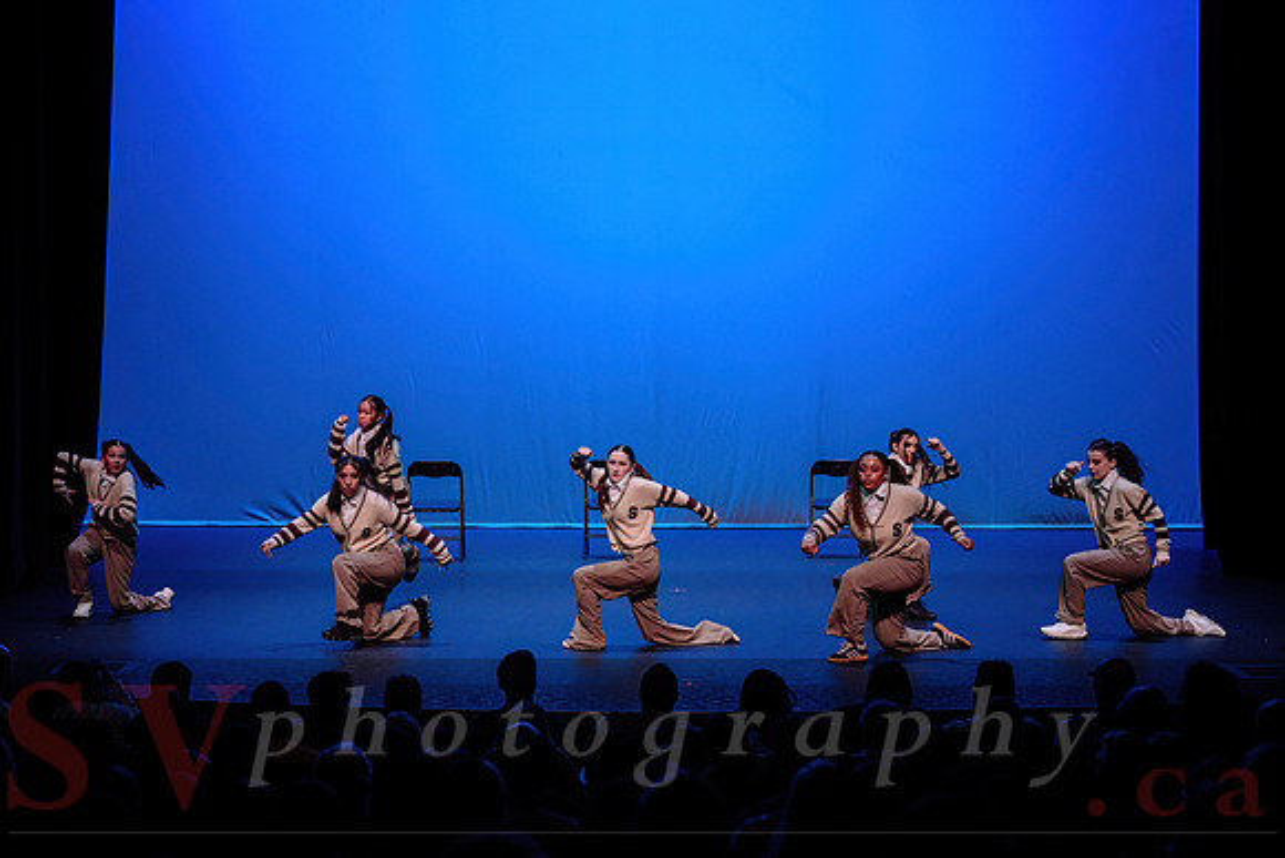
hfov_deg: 28.1
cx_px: 642
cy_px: 429
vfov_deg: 18.9
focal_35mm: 72
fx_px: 2570
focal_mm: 72
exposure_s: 1/400
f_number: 2.8
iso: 1250
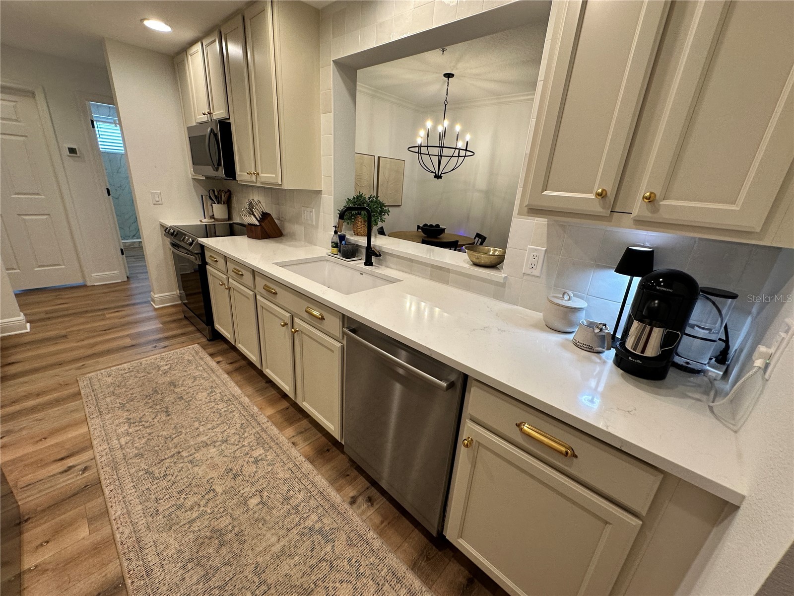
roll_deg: -3.9
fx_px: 321
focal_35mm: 14
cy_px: 298
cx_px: 397
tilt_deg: -20.5
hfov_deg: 102.1
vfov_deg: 85.7
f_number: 2.2
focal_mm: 2.22
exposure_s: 1/120
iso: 125
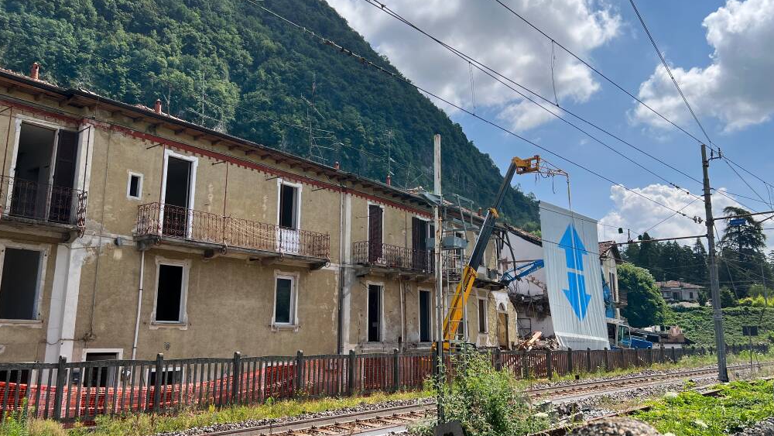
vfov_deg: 40.2
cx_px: 380
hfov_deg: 66.0
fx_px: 595
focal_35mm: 29
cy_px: 218
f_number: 1.5
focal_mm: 5.7
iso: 50
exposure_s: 1/5319
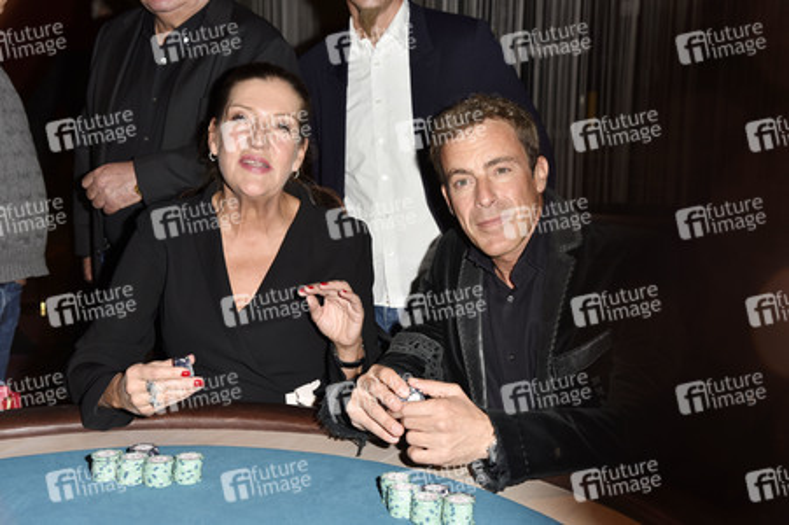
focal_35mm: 52
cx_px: 394
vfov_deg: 26.0
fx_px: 1139
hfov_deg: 38.2
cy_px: 262
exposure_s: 1/200
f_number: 6.3
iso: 320
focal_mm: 52
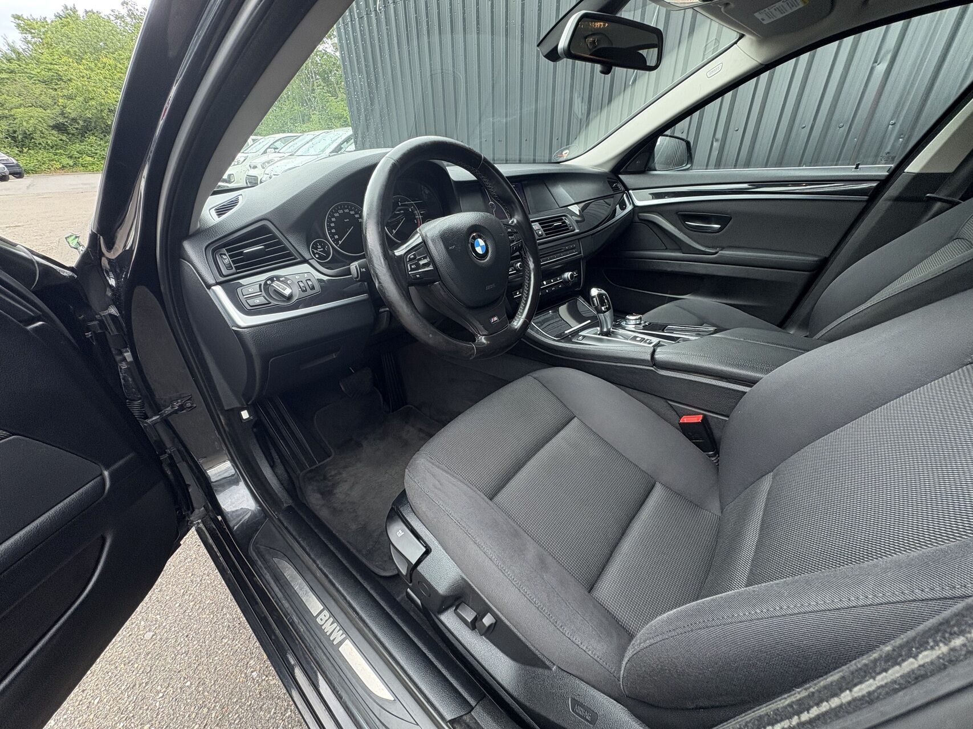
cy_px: 364
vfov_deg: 85.7
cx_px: 486
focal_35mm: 14
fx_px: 393
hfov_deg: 102.1
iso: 80
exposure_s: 1/99
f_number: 2.2
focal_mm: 2.22
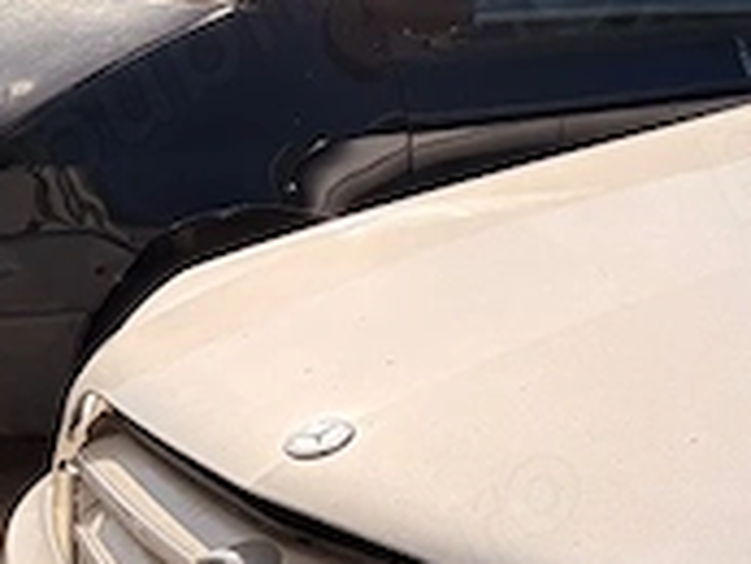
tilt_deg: -23.1
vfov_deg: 15.8
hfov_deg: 19.0
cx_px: 1146
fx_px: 1954
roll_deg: -3.7
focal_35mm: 90
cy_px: 681
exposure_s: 1/5814
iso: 64
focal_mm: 5.96
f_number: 1.6
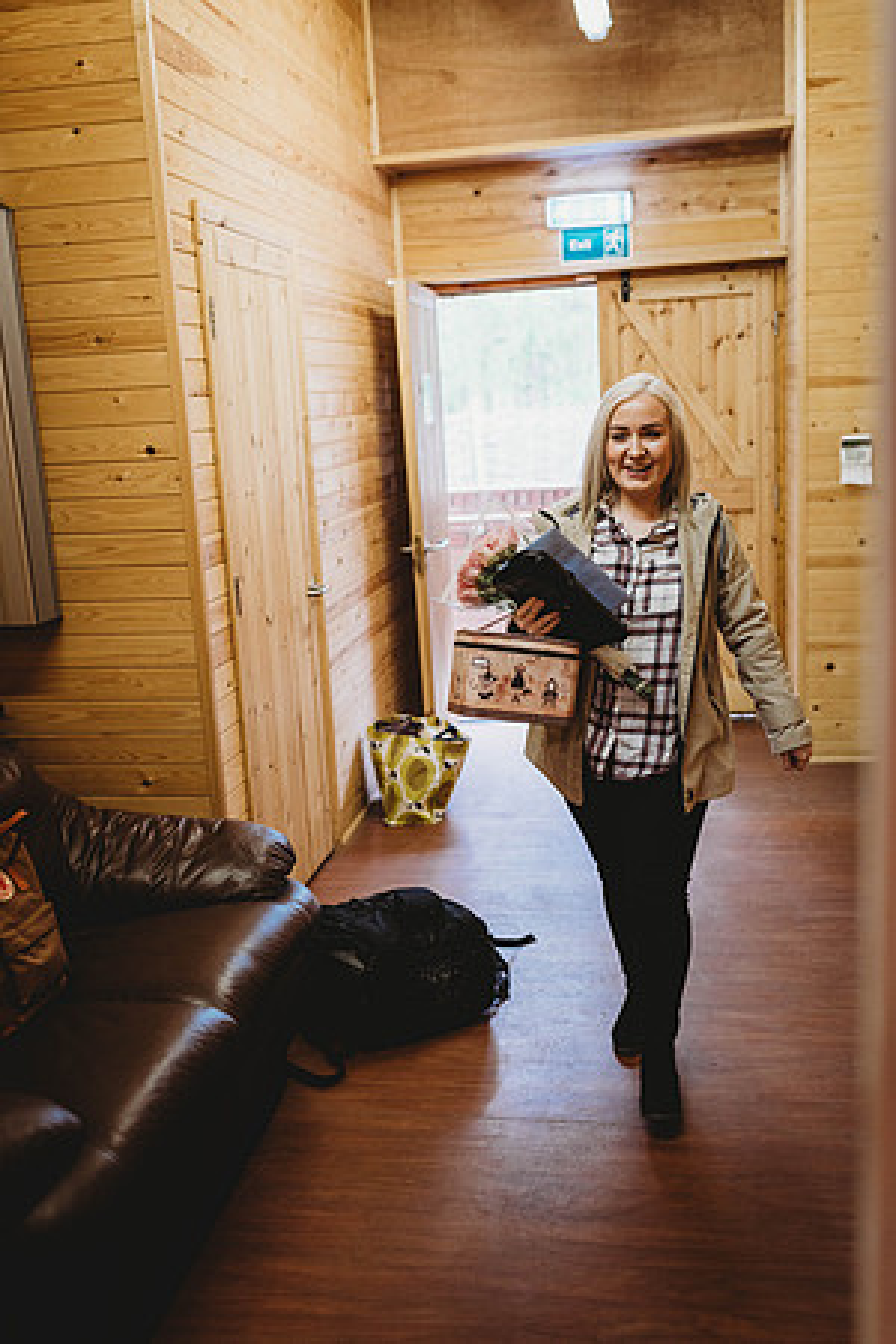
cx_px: 448
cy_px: 672
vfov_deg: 54.4
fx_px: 1307
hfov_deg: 37.9
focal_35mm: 35
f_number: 2.2
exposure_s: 1/200
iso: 640
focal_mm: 35
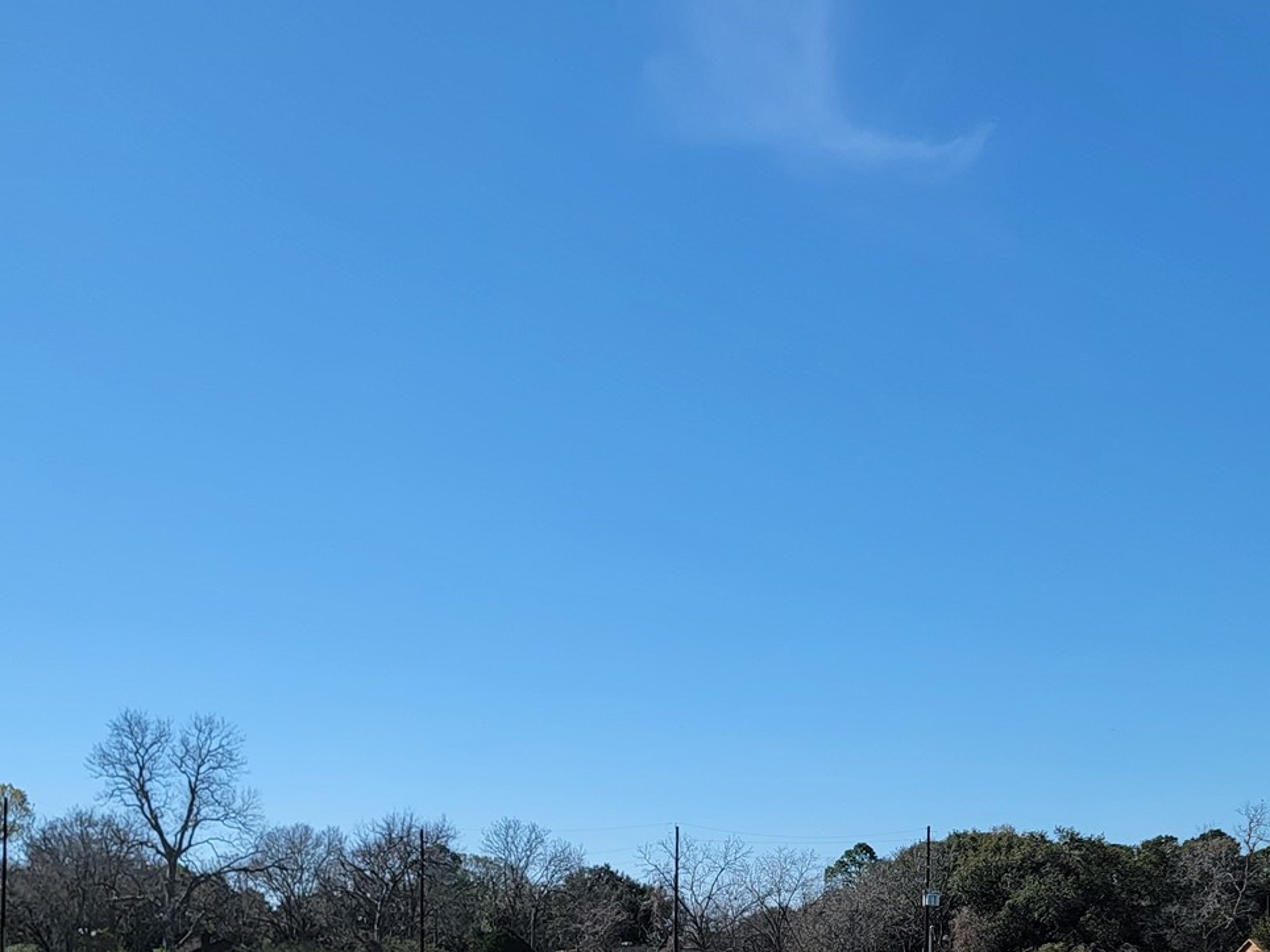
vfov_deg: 26.9
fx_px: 1871
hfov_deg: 37.3
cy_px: 961
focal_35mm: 51
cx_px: 489
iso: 16
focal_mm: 6.7
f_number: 1.8
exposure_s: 1/1677
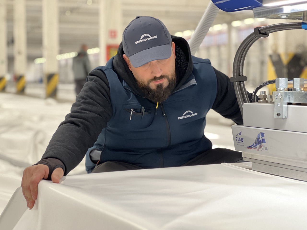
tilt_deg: -2.5
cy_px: 115
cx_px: 154
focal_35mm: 77
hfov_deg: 25.3
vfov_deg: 19.1
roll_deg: -0.4
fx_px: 683
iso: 250
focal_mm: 9
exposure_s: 1/33
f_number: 2.8
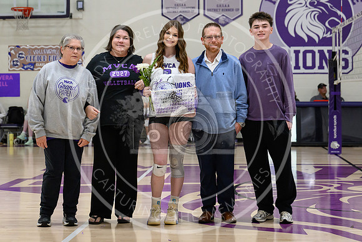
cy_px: 99
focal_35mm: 74
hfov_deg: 27.1
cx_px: 148
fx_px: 749
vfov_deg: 18.3
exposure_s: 1/640
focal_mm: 63
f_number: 3.5
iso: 5600
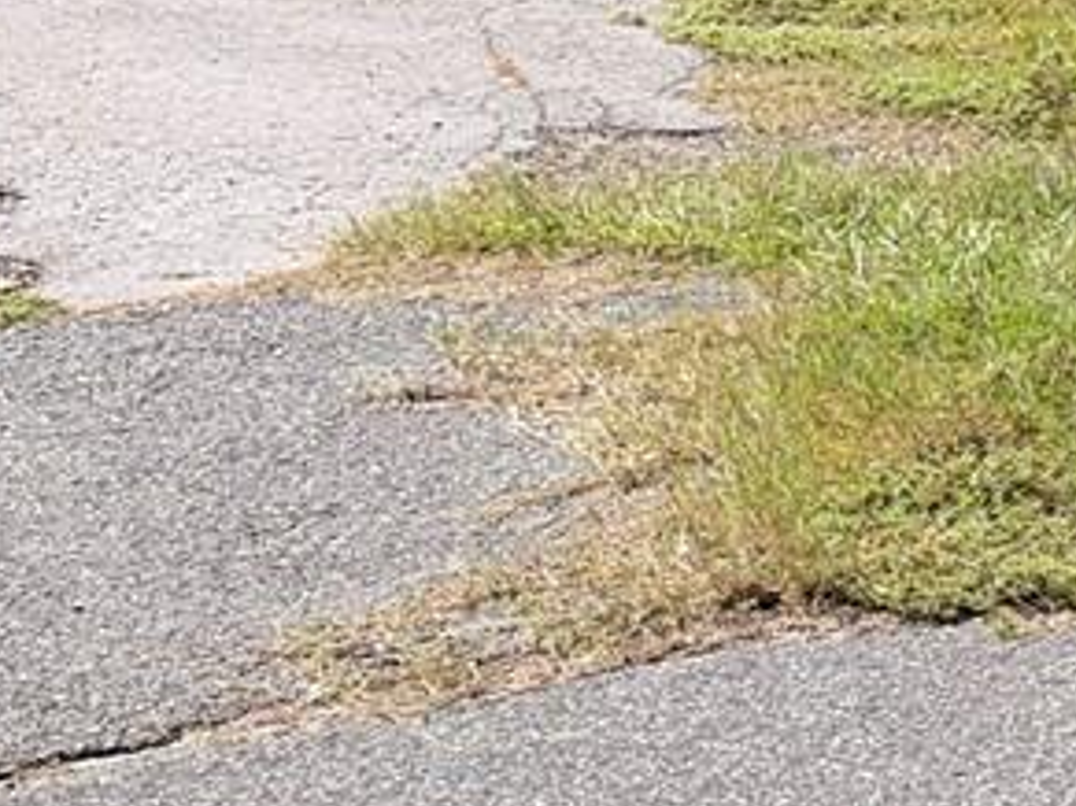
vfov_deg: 10.7
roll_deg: -0.4
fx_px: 4101
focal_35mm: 132
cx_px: 2023
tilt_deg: -3.2
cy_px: -529
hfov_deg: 13.3
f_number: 1.8
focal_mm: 6.93
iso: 80
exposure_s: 1/2865
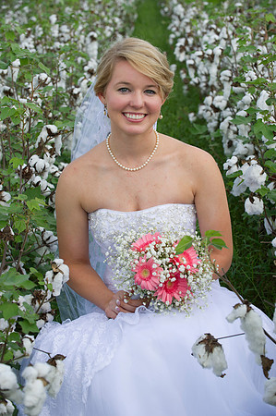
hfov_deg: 14.4
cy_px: 208
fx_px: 1095
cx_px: 138
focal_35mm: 95
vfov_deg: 21.5
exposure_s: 1/200
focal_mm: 95
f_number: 6.3
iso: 160
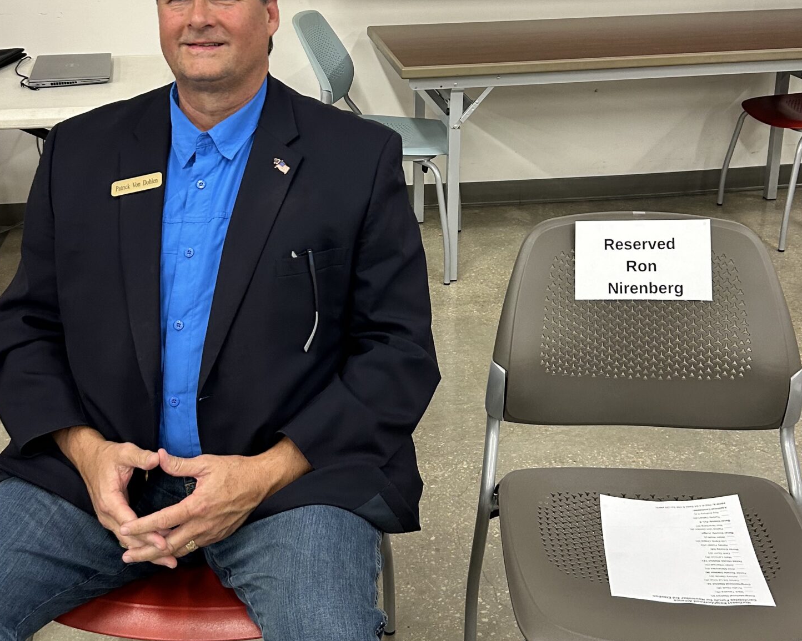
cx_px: 375
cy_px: 221
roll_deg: -0.2
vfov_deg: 33.2
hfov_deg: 41.1
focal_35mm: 45
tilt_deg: -20.2
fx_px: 1068
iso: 125
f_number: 1.5
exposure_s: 1/69
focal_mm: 5.7
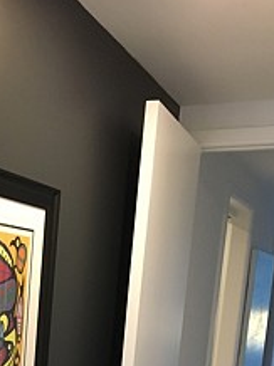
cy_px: 398
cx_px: 0
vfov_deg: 27.8
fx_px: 677
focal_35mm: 64
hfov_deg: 22.0
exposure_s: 1/30
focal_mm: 4.2
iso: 200
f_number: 2.2
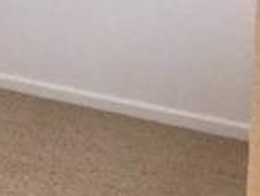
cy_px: -127
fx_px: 955
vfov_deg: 11.1
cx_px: -306
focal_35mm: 127
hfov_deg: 12.9
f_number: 2.2
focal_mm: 4.15
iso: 80
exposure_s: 1/15
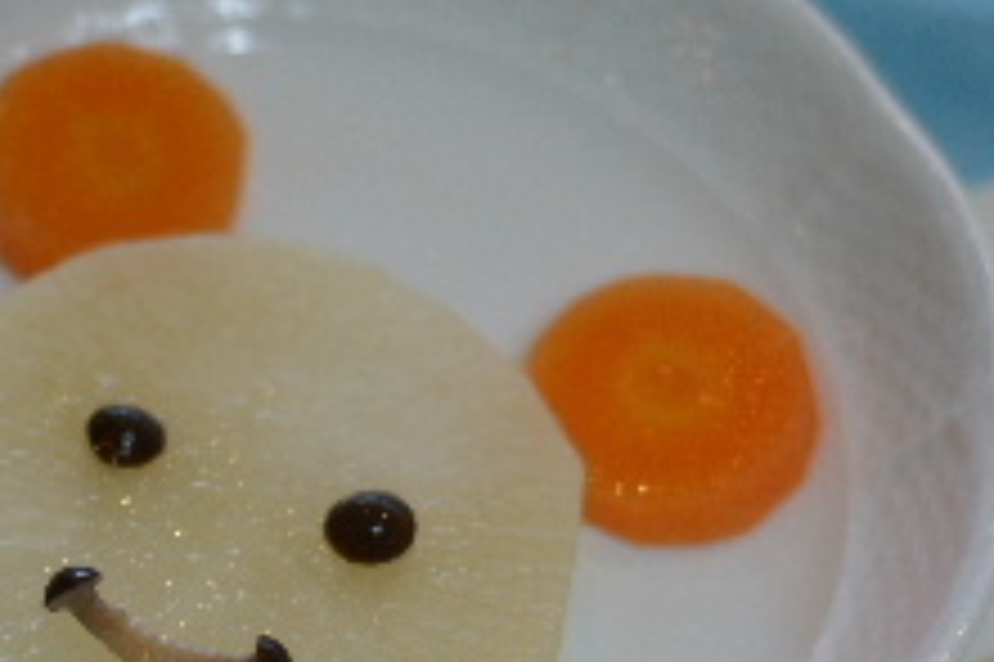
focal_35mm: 156
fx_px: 4304
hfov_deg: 13.1
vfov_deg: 8.8
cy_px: 426
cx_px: 241
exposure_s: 1/80
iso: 100
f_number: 2.2
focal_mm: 50
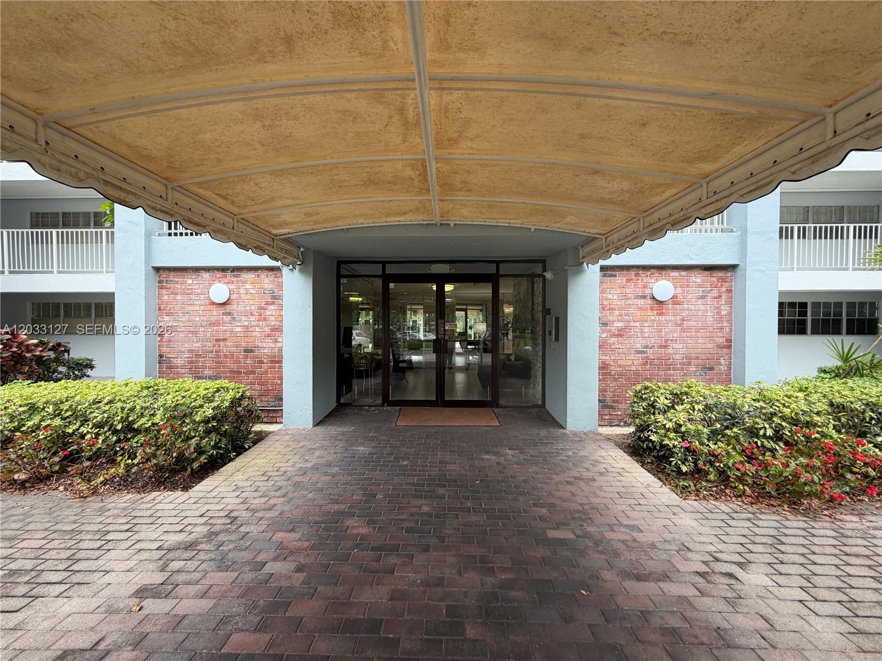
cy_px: 330
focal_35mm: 14
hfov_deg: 102.1
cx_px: 441
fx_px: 357
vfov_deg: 85.7
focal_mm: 2.22
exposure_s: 1/121
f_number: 2.2
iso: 64
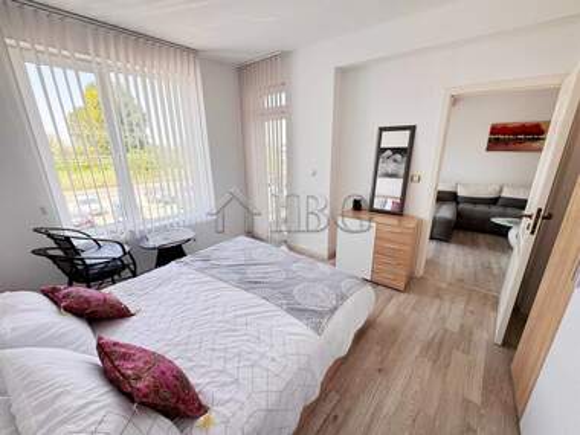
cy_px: 218
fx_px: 235
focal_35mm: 14
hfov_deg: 102.1
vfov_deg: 85.7
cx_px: 290
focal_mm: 2.22
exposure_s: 1/143
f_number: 2.2
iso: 40
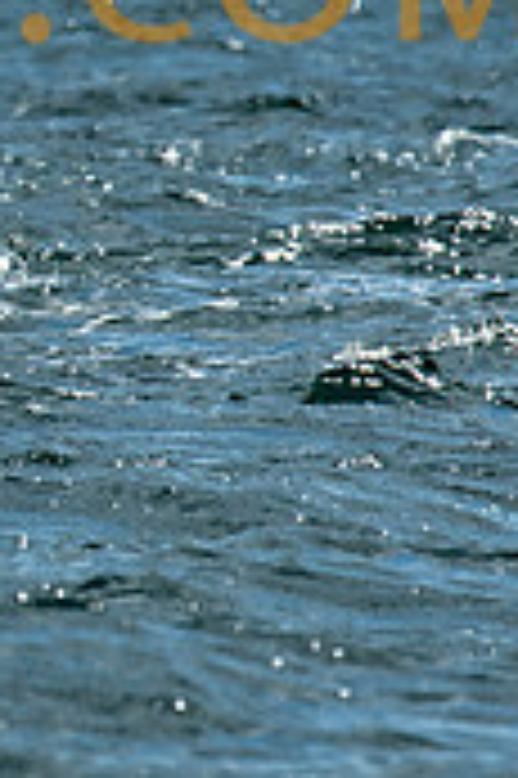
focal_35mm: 1907
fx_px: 41239
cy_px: 141
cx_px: -757
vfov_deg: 1.1
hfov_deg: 0.7
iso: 320
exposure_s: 1/3200
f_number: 5.6
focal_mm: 300
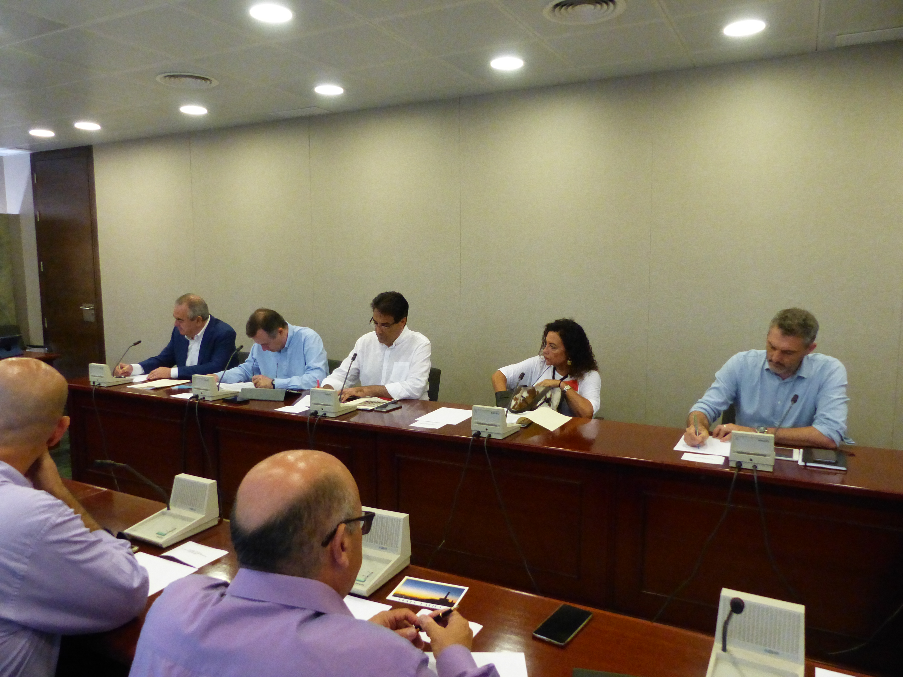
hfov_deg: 69.4
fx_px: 652
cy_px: 338
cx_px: 452
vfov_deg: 54.9
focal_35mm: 25
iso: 800
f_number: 2.8
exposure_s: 1/125
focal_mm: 4.5
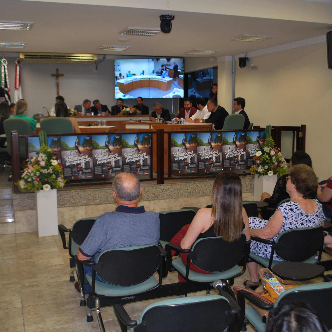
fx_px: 423
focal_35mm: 39
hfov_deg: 42.8
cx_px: 151
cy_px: 168
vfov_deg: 42.8
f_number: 3.8
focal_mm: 20
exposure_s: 1/60
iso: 200
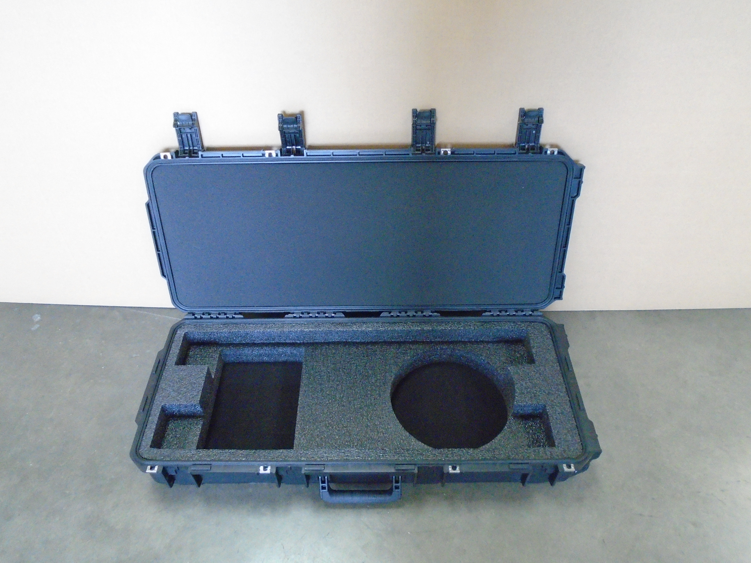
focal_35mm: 26
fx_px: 564
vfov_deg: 53.1
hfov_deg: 67.3
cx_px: 376
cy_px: 282
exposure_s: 1/40
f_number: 3.2
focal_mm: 4.6
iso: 800
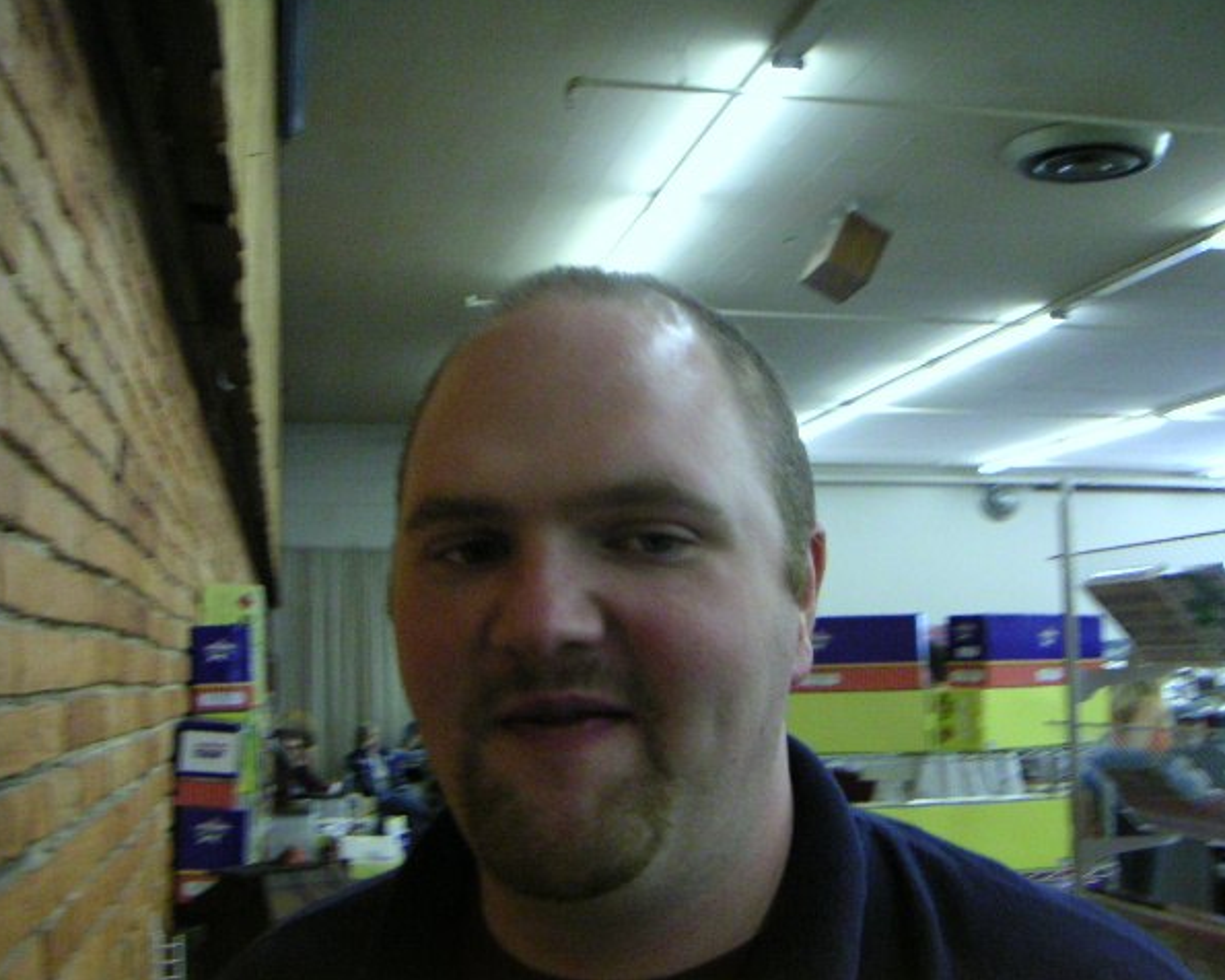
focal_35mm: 42
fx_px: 1523
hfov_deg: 43.8
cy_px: 488
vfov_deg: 35.7
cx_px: 634
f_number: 2.9
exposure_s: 1/45
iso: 400
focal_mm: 5.3
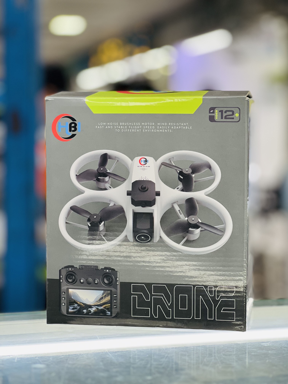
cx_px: 144
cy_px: 192
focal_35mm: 77
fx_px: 854
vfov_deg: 25.3
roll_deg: +0.6
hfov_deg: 19.1
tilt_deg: -3.2
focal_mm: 9
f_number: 2.8
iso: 125
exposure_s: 1/100
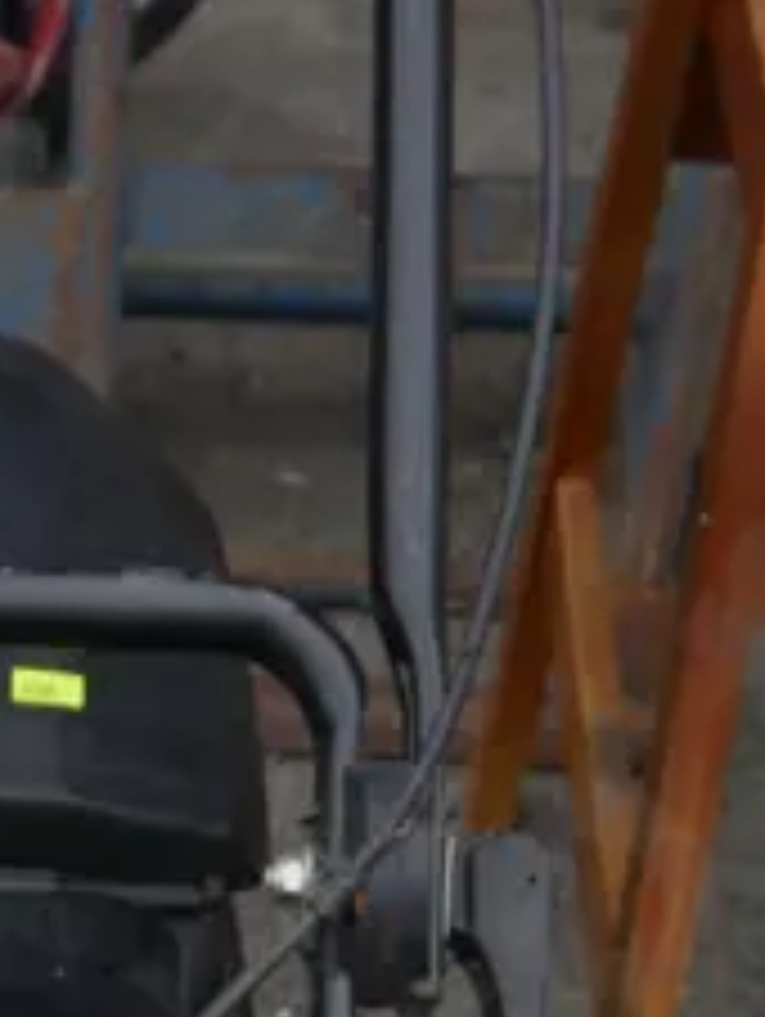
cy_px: 2223
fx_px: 4265
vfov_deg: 11.7
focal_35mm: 145
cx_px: -398
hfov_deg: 9.9
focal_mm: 16
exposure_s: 1/160
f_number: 5
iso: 200
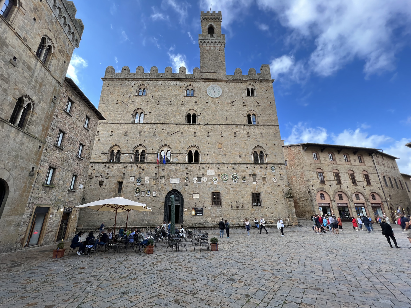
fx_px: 166
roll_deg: +0.1
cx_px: 199
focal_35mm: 14
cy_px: 152
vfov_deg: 85.7
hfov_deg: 102.0
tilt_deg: +18.6
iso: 32
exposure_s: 1/384
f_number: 1.8
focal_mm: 1.57
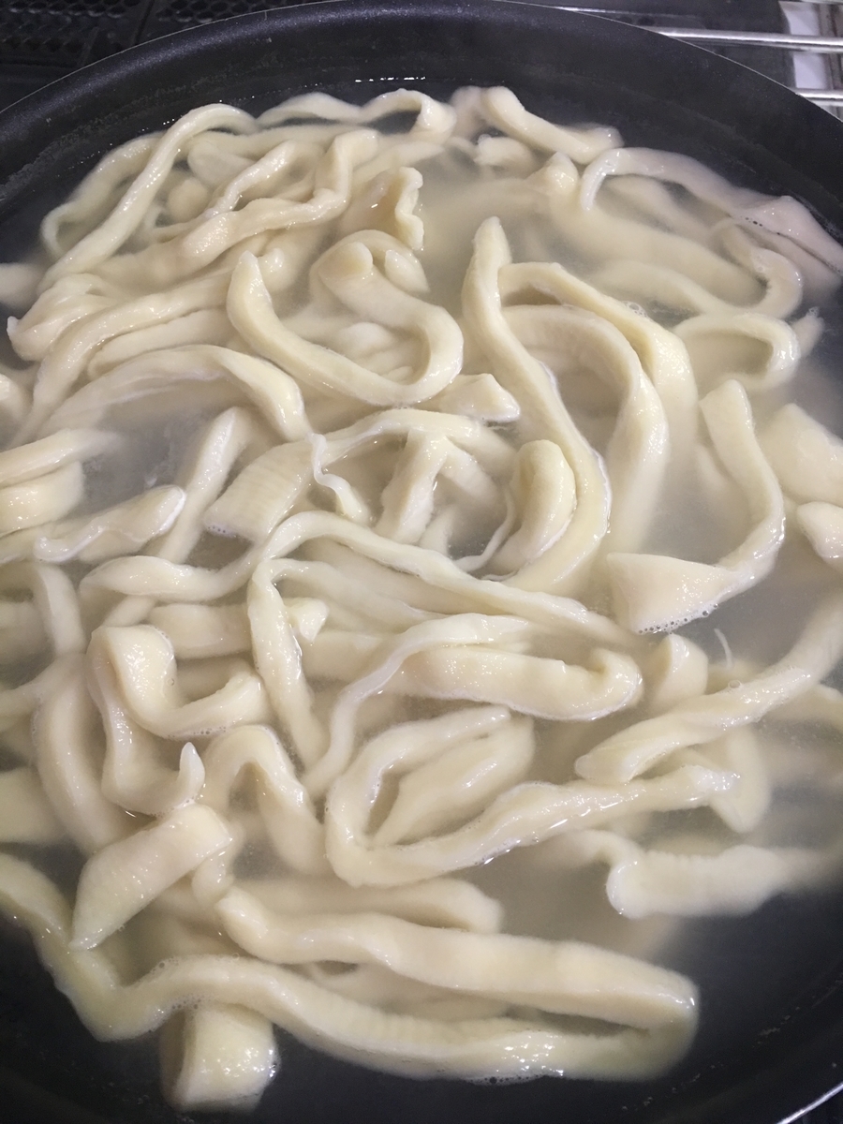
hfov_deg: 48.2
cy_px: 562
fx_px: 942
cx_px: 422
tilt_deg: -62.1
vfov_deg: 61.7
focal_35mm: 29
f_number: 2.2
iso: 80
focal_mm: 4.15
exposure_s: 1/15
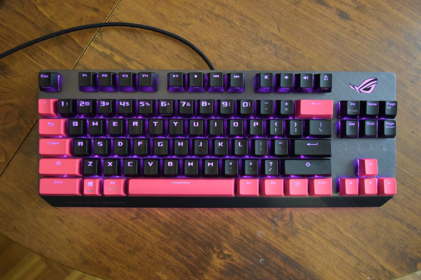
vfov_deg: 36.9
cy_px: 140
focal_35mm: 36
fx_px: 421
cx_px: 210
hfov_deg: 53.1
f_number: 4
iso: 2800
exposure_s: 1/60
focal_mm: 24
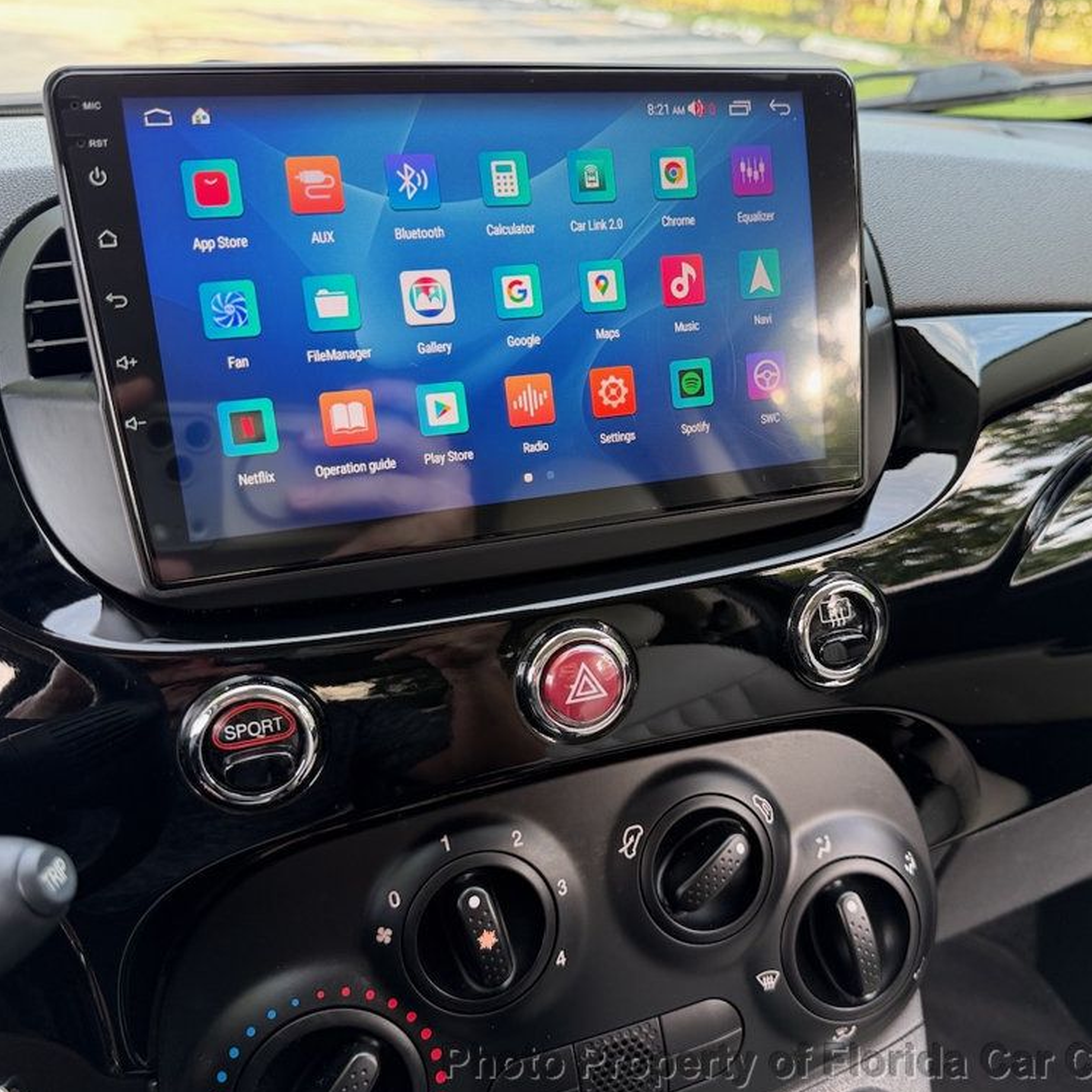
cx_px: 604
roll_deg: -3.2
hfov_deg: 55.5
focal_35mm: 29
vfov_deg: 55.6
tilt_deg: -29.7
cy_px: 551
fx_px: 1035
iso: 160
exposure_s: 1/121
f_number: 1.78
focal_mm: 6.76
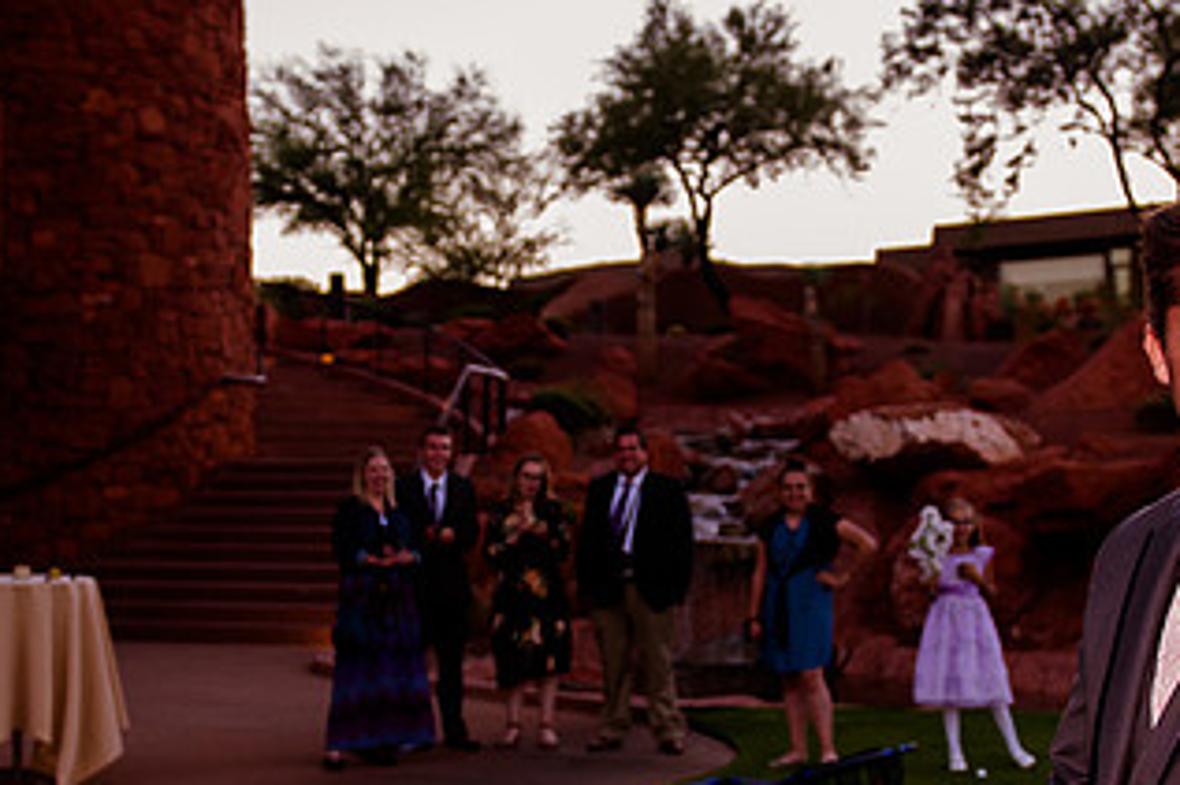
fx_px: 2555
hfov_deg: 26.0
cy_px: 534
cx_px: 559
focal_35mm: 78
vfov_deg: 17.4
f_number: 3.2
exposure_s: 1/320
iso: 640
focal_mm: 27
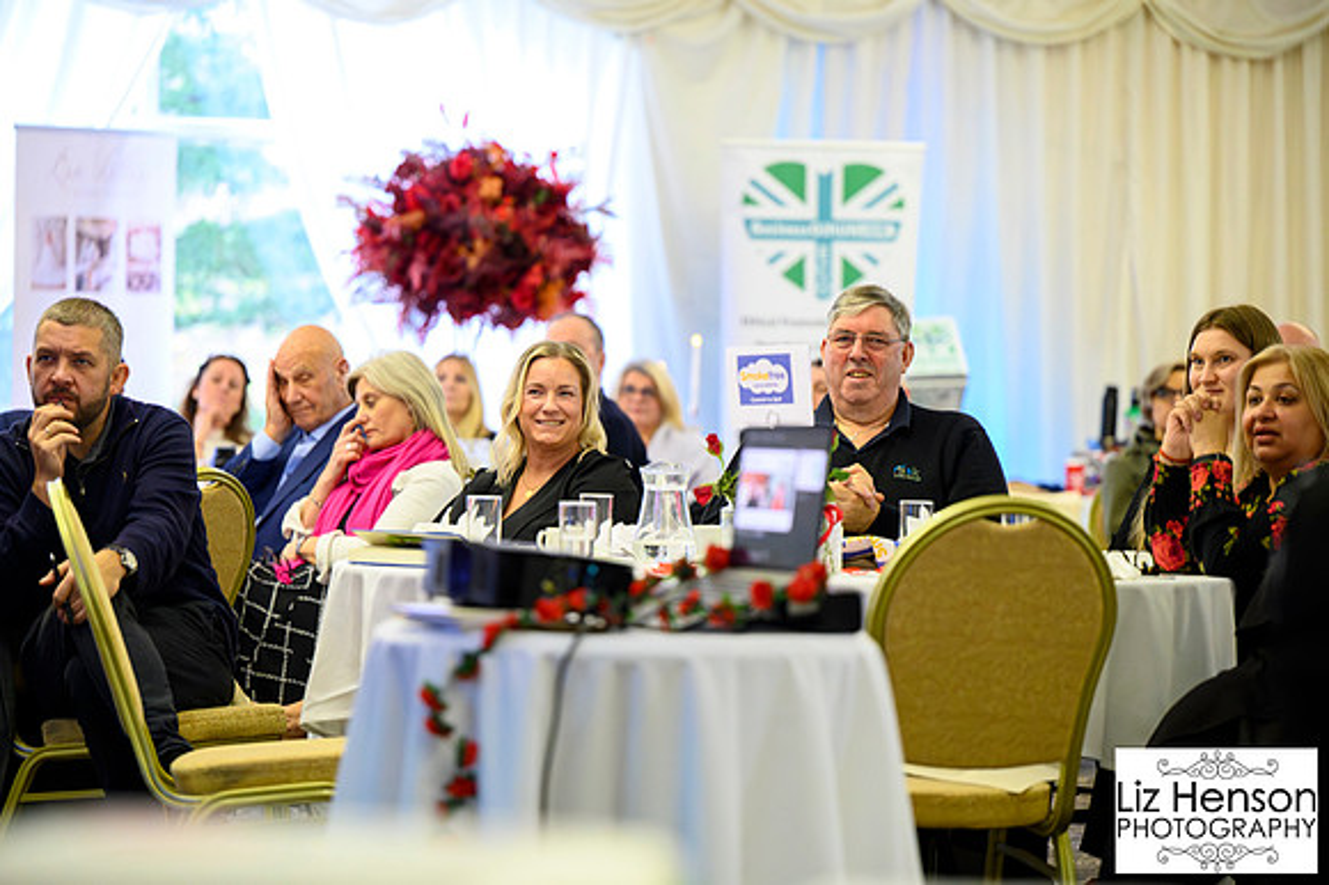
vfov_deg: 10.5
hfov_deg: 15.8
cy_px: 442
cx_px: 664
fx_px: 4799
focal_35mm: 130
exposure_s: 1/200
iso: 12800
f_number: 2.8
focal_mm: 130
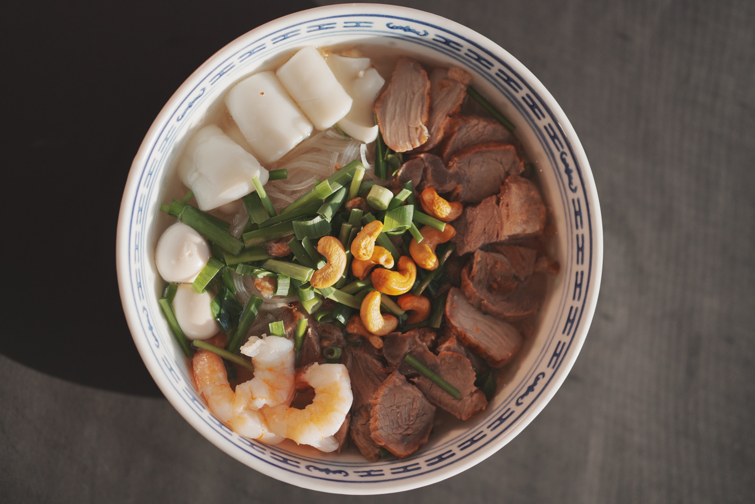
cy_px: 252
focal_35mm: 84
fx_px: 1762
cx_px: 378
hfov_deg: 24.2
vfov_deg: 16.3
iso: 100
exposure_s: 1/200
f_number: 1.8
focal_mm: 56
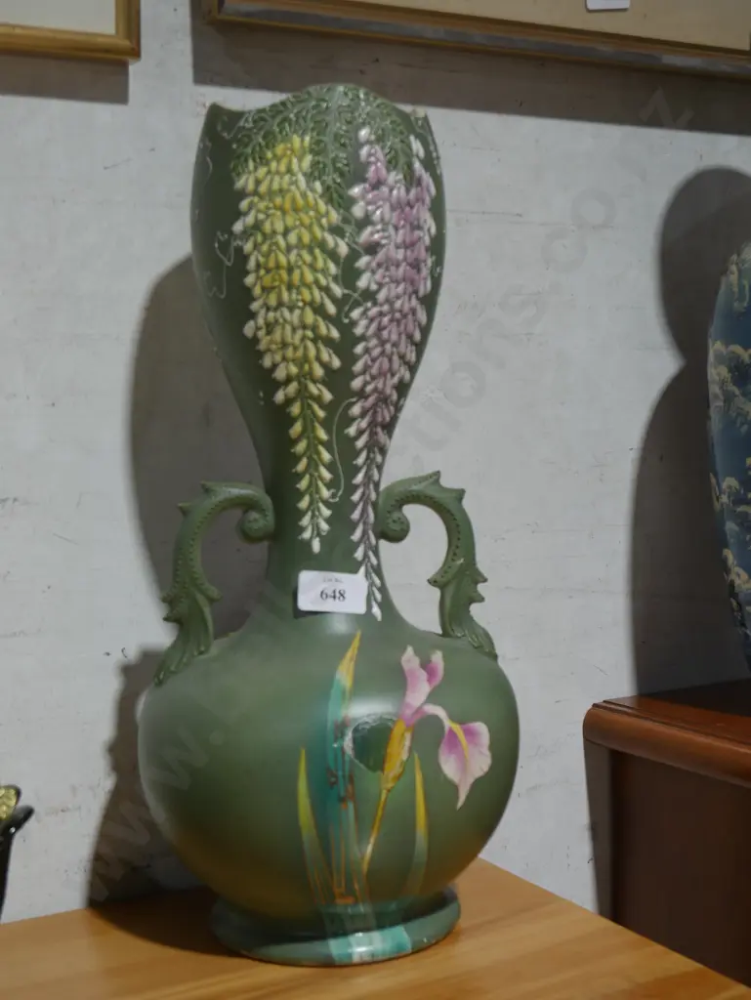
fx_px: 1445
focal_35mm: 50
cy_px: 500
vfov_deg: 38.2
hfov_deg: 29.1
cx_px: 376
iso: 400
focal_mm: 25
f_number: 5.3
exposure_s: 1/60
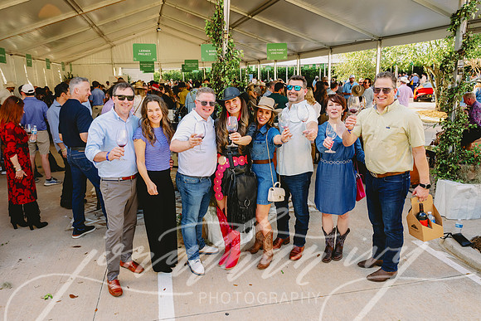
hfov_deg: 66.7
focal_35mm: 27
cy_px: 152
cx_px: 231
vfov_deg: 47.4
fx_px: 365
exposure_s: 1/320
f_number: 5
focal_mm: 26
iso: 800
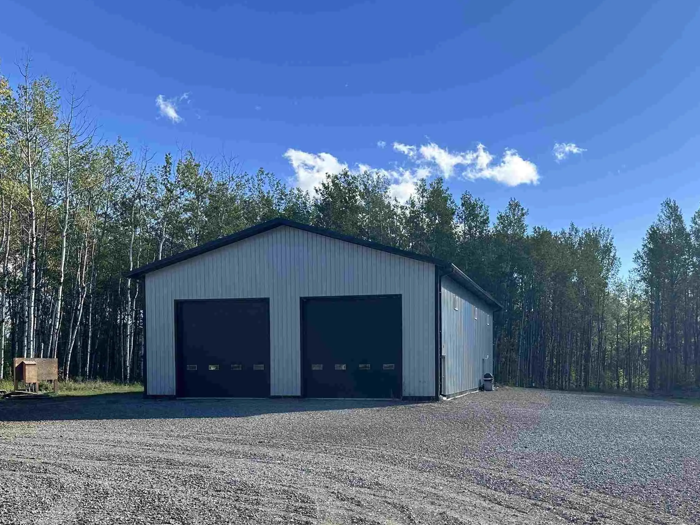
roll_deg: -0.7
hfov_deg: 51.3
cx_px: 387
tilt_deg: -2.1
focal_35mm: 36
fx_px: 728
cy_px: 381
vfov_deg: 38.8
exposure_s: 1/2203
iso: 80
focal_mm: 6.86
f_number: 1.78
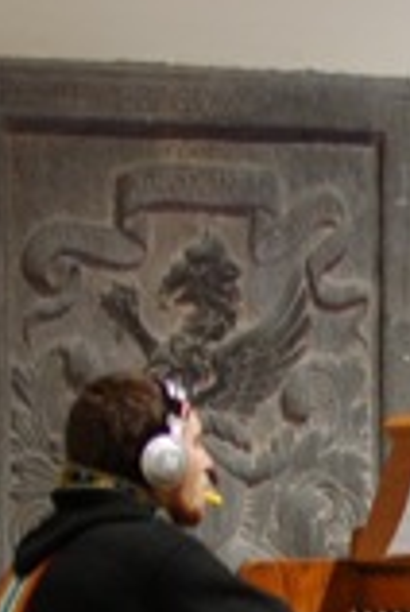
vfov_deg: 9.5
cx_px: 735
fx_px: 3606
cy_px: 815
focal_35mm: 212
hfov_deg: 6.4
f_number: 2.8
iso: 800
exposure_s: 1/25
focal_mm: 35
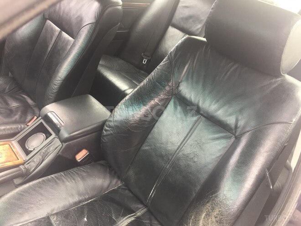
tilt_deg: -32.3
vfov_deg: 48.2
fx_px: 252
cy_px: 113
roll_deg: -13.6
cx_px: 150
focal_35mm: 29
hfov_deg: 61.7
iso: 40
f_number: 2.2
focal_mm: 4.15
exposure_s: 1/50
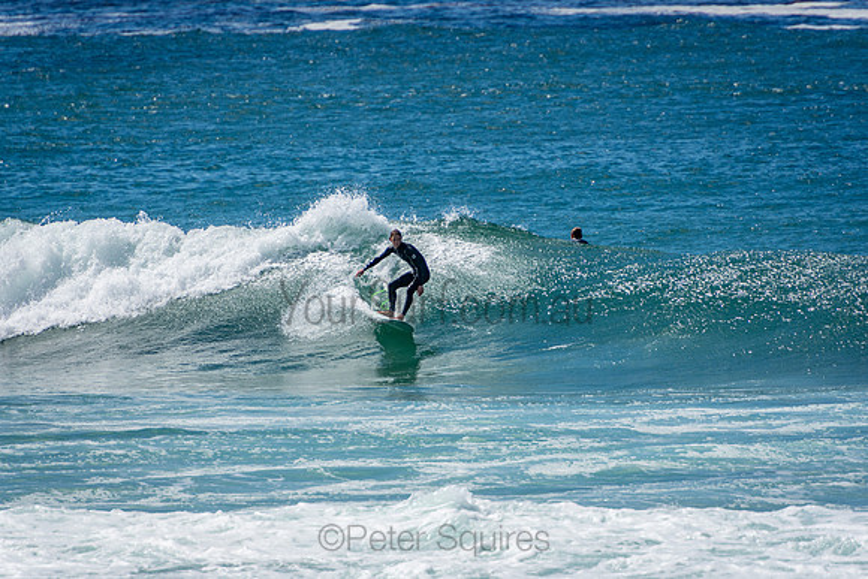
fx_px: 14469
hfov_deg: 3.4
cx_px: 434
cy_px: 290
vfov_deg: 2.3
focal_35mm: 600
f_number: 5.6
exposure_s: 1/2000
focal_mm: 400
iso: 250
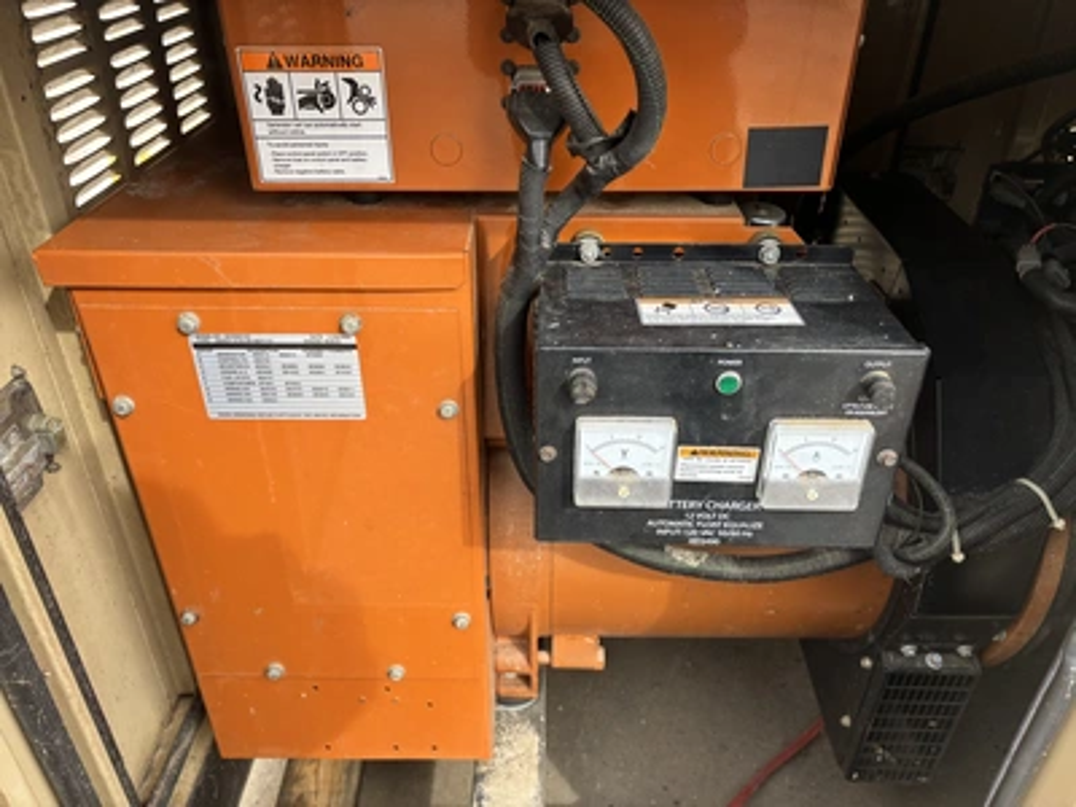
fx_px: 808
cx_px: 538
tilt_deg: -31.5
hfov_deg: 67.3
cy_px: 404
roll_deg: -0.5
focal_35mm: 26
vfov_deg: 53.1
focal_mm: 5.96
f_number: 1.6
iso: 50
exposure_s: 1/343
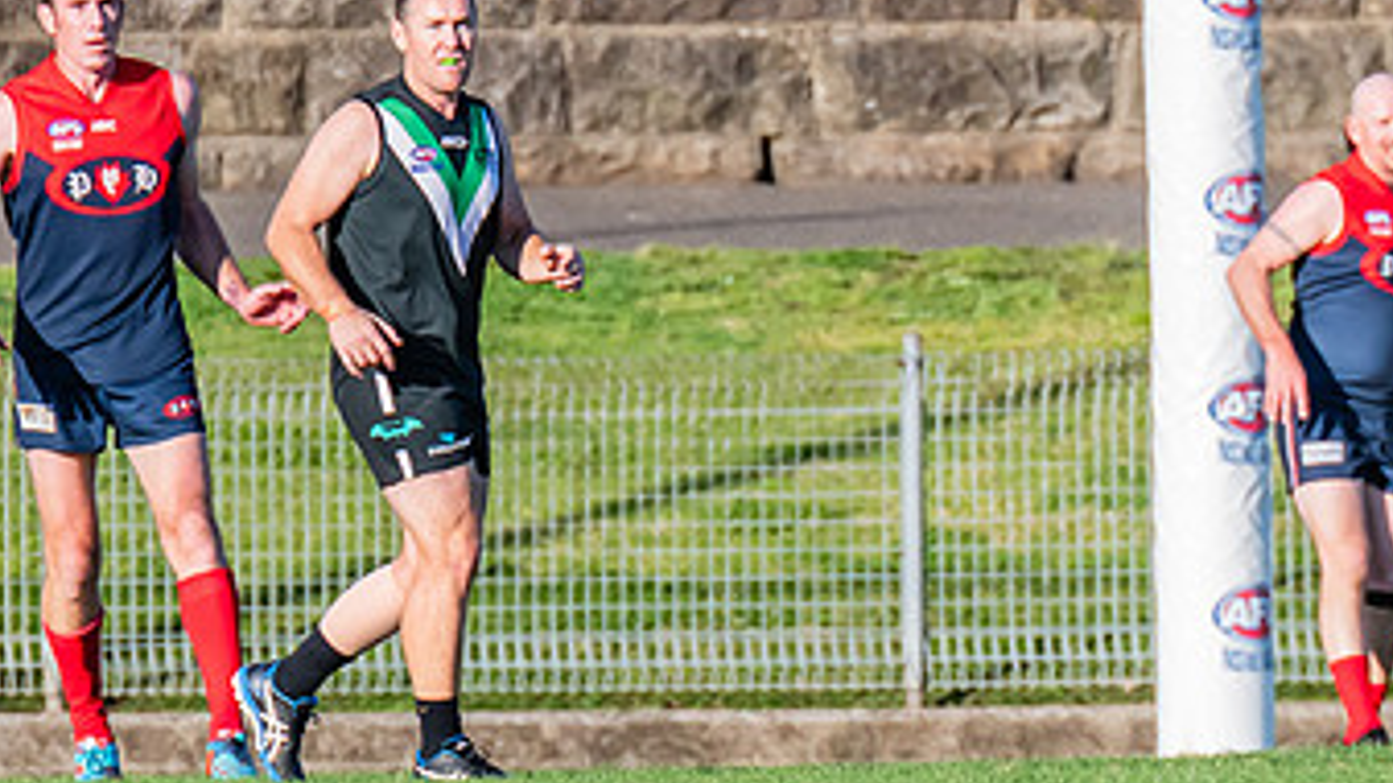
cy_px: 84
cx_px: 1888
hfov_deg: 1.4
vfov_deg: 0.8
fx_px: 55470
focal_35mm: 1502
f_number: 8
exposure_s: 1/1600
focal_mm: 420
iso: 800
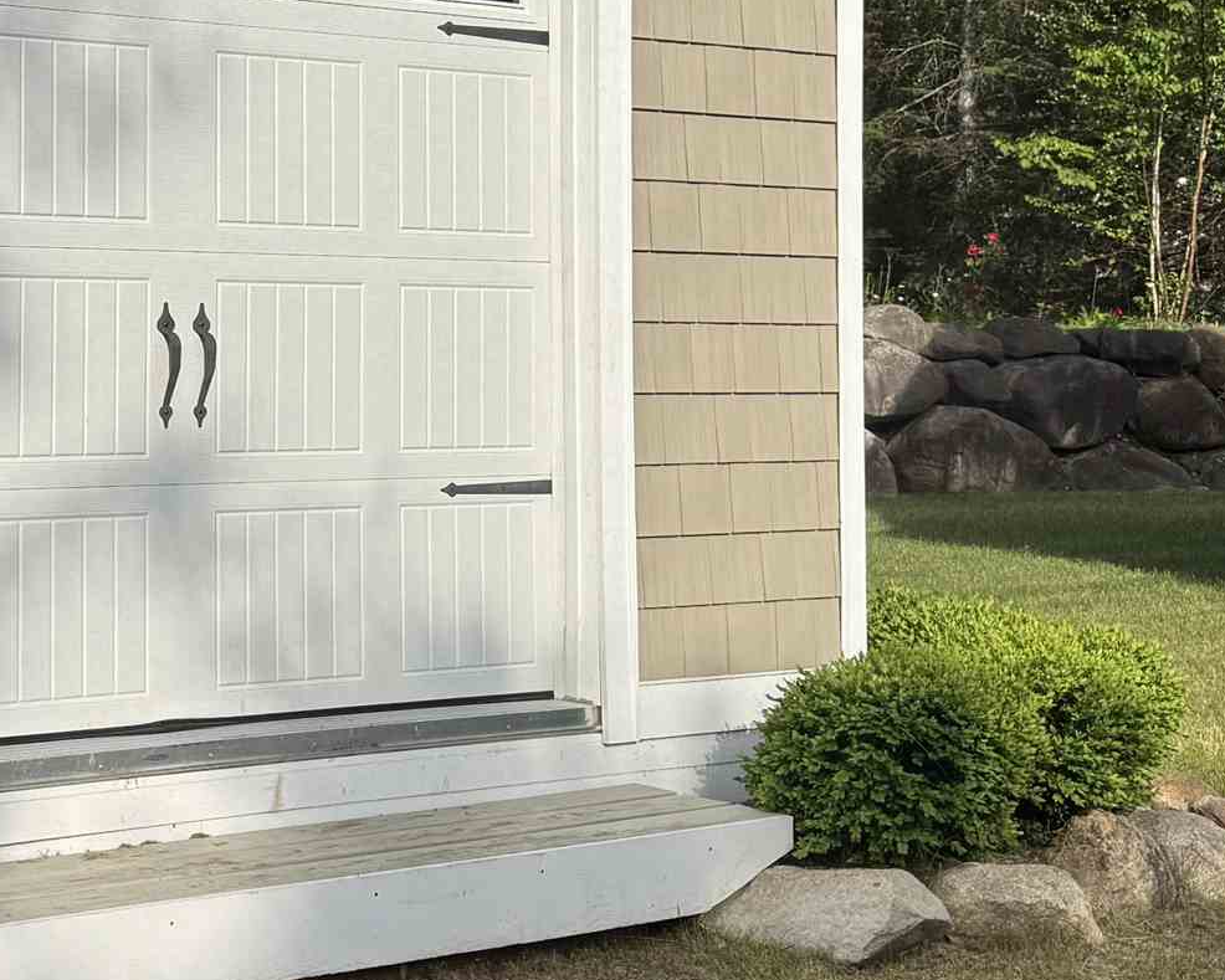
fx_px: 2647
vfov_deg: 20.7
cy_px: 194
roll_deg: -0.1
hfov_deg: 24.5
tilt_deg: +3.3
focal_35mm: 73
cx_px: -89
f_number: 1.78
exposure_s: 1/3802
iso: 80
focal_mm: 6.76
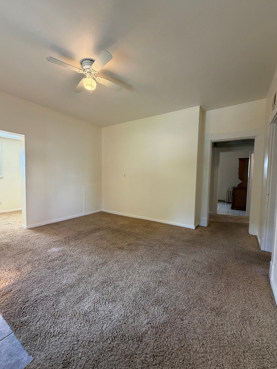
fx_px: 160
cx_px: 130
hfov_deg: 81.7
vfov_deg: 98.2
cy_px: 187
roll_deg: -0.6
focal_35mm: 15
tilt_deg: -4.3
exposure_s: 1/120
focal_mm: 2.22
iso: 320
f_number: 2.2
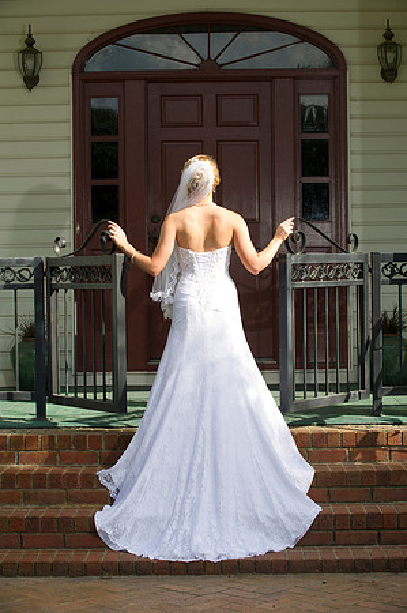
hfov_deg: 15.9
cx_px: 204
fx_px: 1462
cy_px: 306
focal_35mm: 86
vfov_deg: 23.7
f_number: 7.1
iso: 250
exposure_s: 1/250
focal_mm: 86
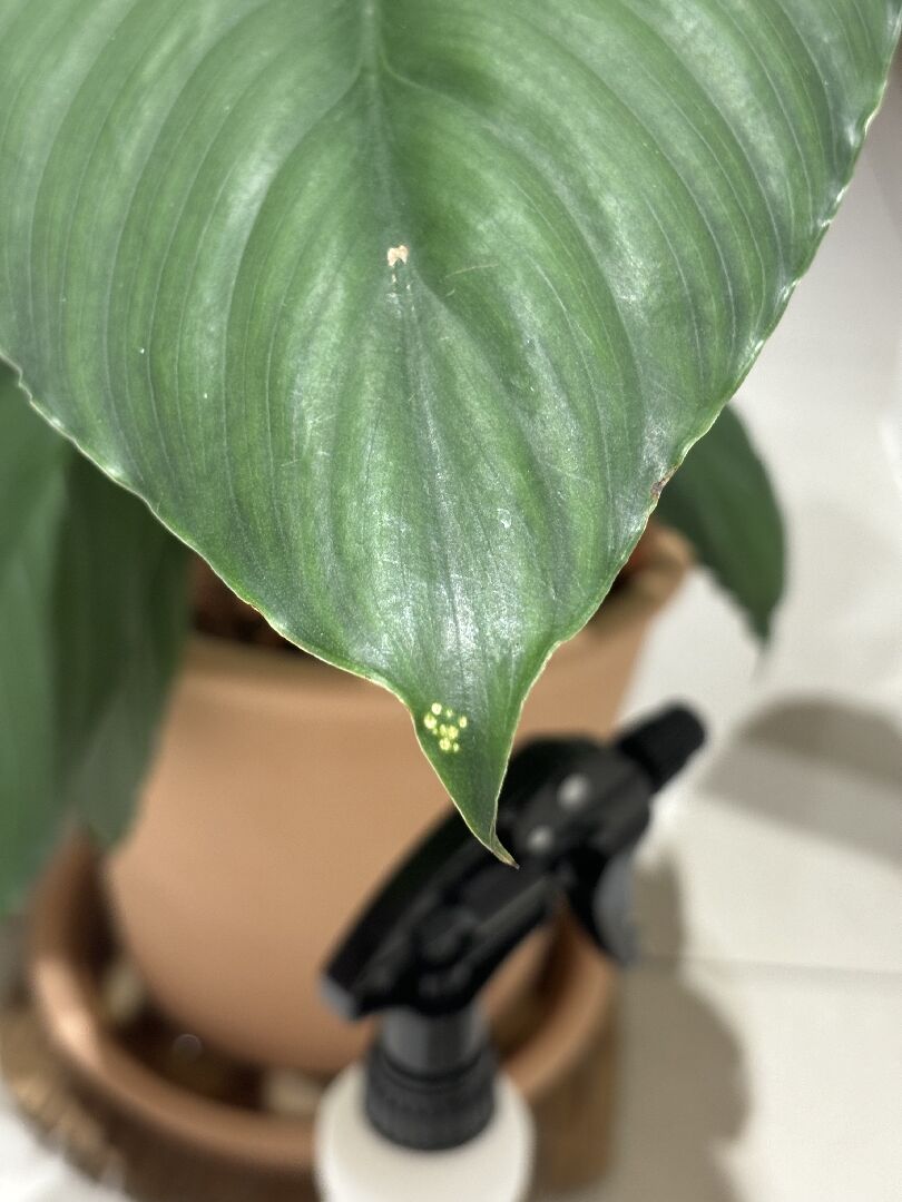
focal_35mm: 52
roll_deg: -4.2
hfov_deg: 28.0
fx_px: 1807
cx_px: 451
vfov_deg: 36.8
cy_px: 601
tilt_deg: -34.0
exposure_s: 1/60
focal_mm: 5.96
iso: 100
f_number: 1.6
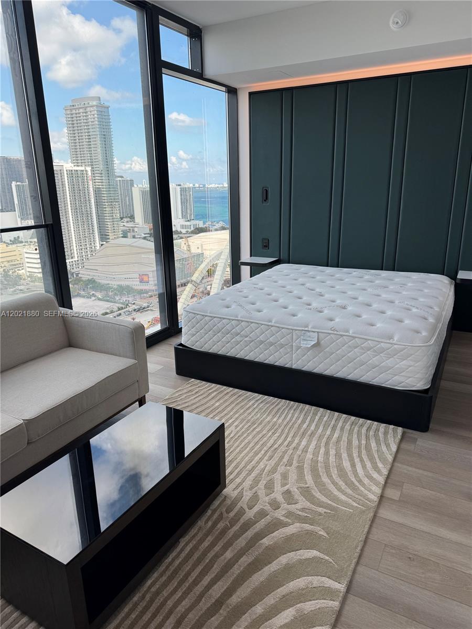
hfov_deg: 56.8
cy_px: 314
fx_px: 436
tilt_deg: -16.1
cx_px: 236
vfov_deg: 71.6
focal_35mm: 24
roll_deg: +0.9
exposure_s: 1/615
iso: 80
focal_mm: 6.76
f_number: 1.78
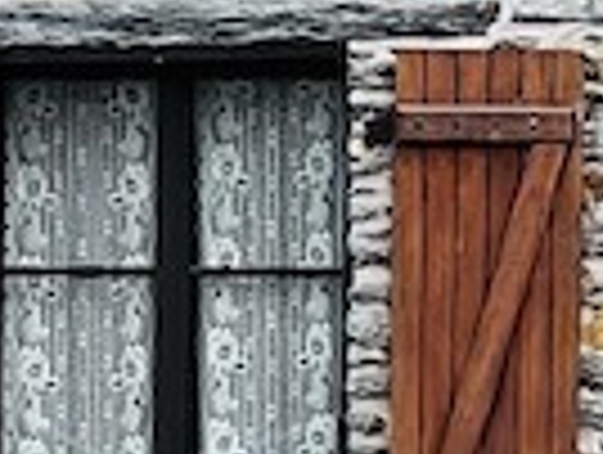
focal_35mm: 588
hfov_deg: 3.3
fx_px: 10261
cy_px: 283
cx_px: 1012
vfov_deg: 2.5
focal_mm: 9
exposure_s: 1/221
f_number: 2.8
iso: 32
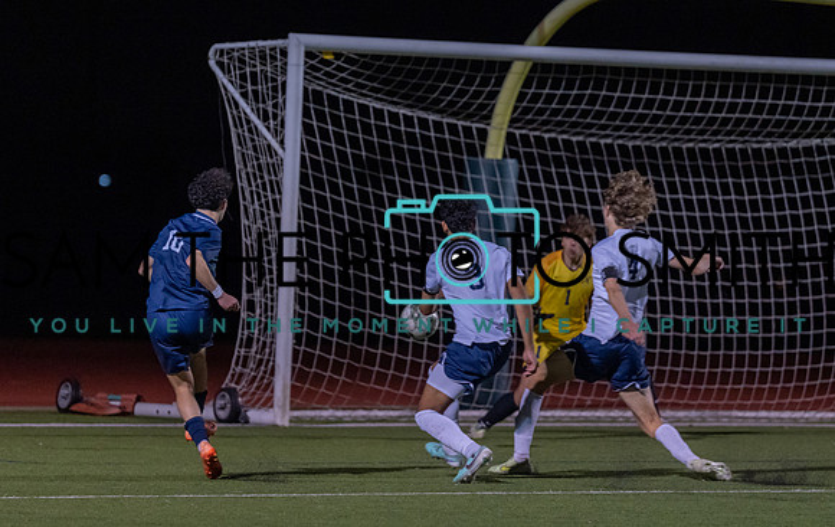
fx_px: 7046
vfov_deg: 4.3
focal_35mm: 309
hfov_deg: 6.8
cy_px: 192
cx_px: 423
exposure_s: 1/1000
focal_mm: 200
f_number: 2.8
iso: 3200
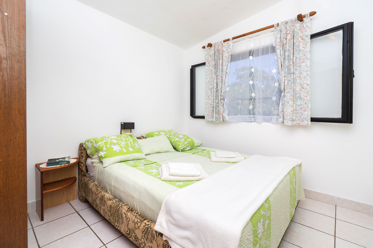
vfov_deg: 77.3
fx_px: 155
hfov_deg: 100.4
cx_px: 186
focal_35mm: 15
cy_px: 124
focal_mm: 10
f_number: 8
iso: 200
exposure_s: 1/200
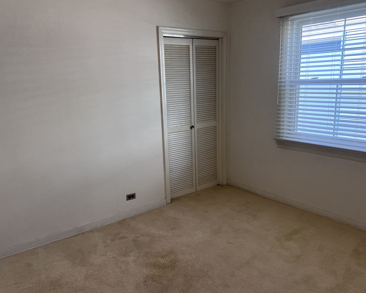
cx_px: 186
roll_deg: +2.2
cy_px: 149
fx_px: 314
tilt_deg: -12.8
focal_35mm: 29
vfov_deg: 50.0
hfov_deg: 60.4
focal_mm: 5.7
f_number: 1.5
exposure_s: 1/166
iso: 40
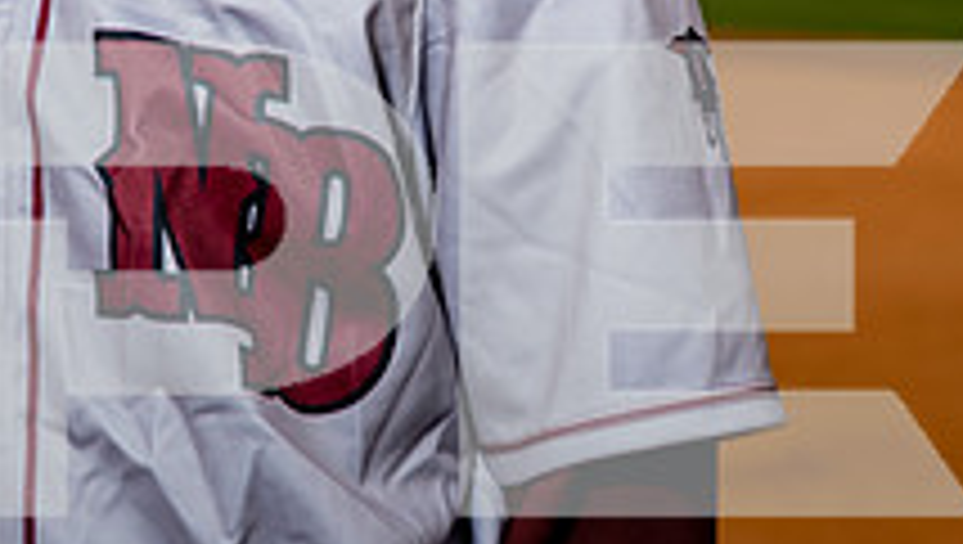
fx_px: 4346
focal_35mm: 170
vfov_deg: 7.1
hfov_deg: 12.4
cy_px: -263
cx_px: -153
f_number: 5
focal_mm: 60
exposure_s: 1/250
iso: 100
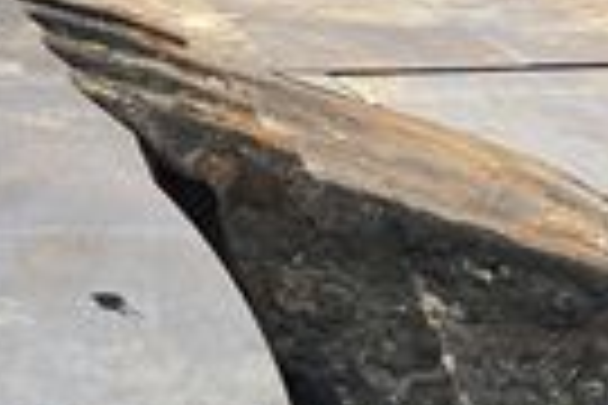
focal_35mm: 128
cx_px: -252
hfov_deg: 15.0
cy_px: -32
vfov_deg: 10.6
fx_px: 2162
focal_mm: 4.25
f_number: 1.8
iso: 32
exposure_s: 1/1063
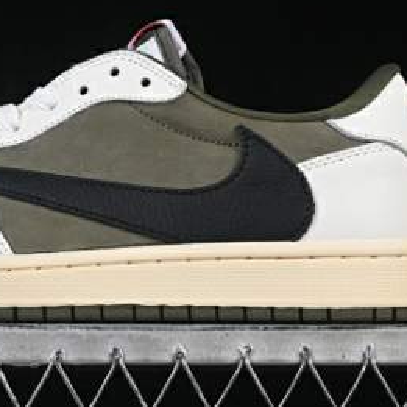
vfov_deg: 9.8
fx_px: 2368
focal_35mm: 178
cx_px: 73
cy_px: 86
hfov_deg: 9.8
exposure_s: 1/80
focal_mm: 50
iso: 160
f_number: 8
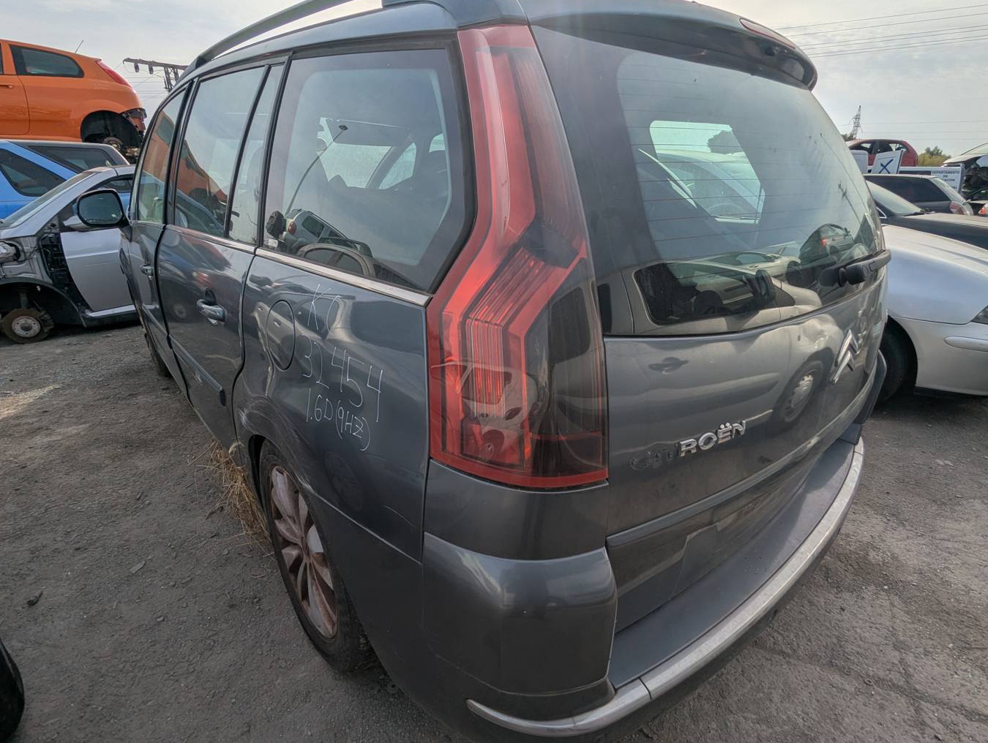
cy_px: 366
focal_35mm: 17
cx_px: 507
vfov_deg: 74.8
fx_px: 486
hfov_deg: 90.9
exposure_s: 1/3003
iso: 44
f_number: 2.2
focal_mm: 2.35
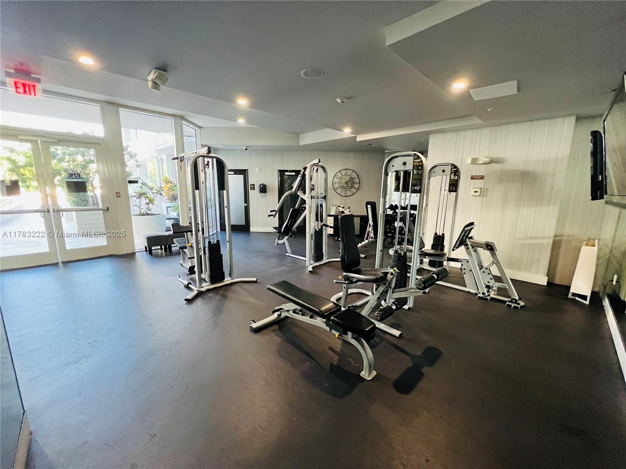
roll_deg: -1.2
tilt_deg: -11.3
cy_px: 234
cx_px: 313
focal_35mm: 13
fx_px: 235
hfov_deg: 106.2
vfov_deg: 89.9
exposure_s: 1/59
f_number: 1.8
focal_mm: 1.57
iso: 800
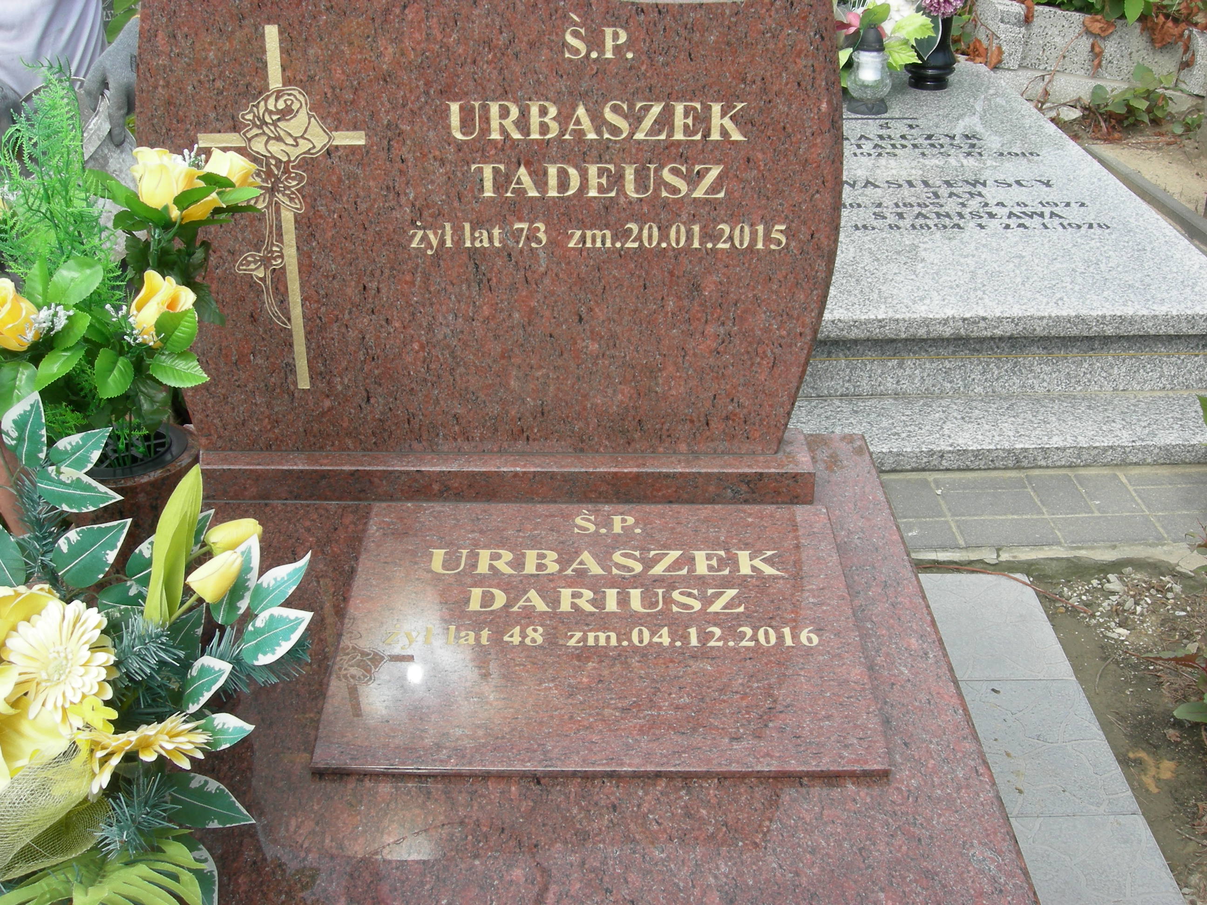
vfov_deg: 39.7
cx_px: 604
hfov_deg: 51.4
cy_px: 452
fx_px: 1255
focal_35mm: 36
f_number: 6
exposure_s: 1/164
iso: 64
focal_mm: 7.5
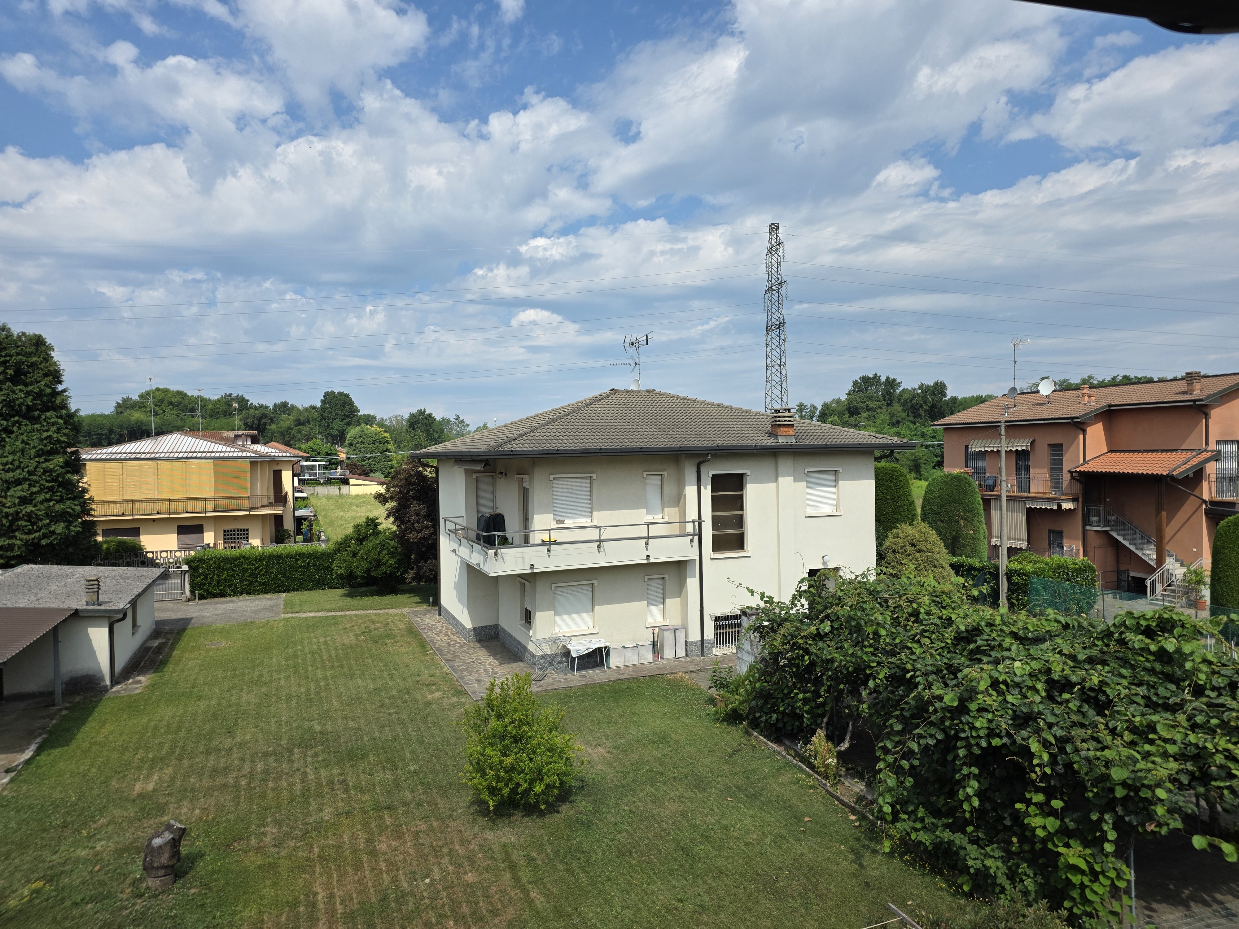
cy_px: 464
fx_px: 823
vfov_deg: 58.9
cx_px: 620
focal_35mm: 23
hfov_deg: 73.9
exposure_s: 1/7944
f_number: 1.7
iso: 80
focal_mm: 6.3
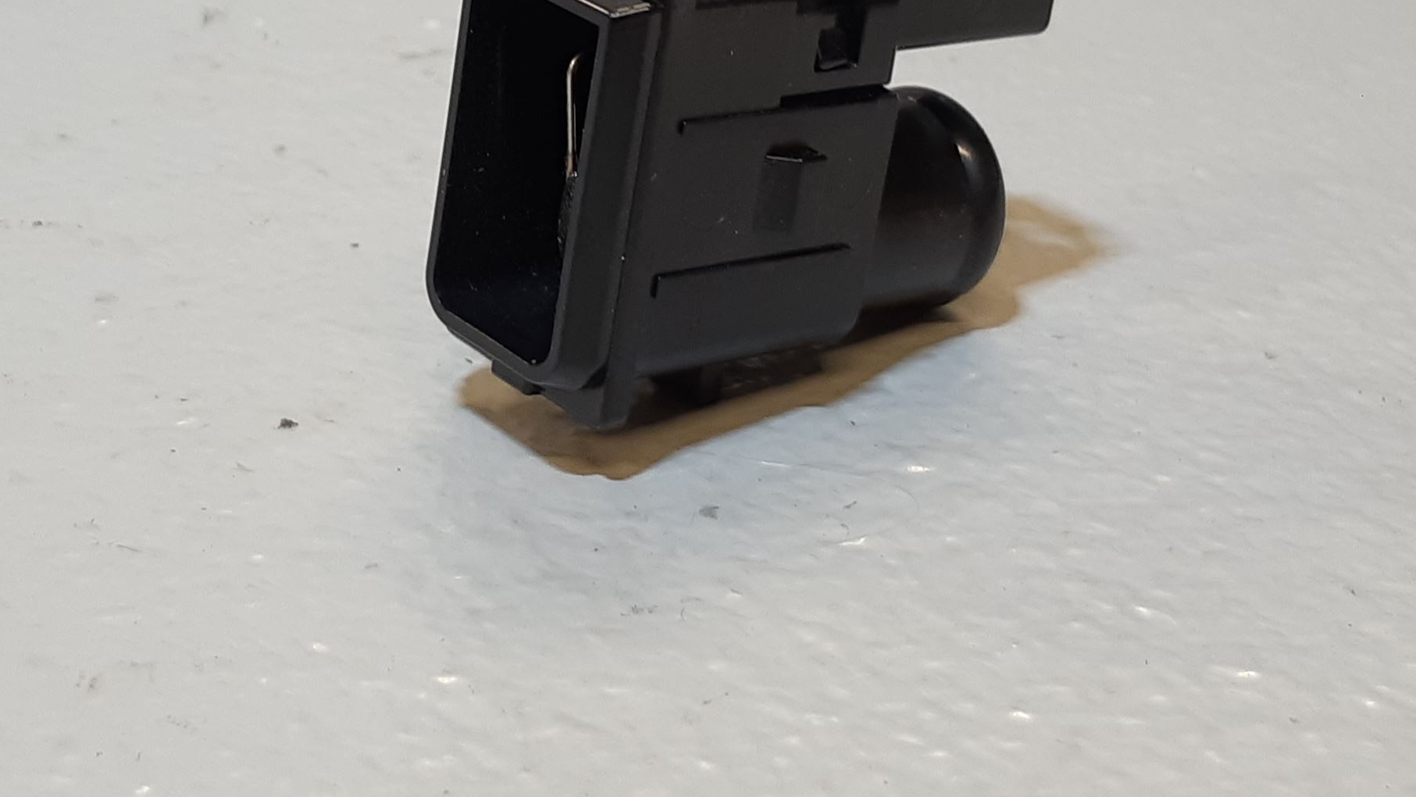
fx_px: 1202
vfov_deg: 35.9
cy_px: 202
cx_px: 713
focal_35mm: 32
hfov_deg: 61.0
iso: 50
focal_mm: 3.93
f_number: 1.7
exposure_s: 1/50
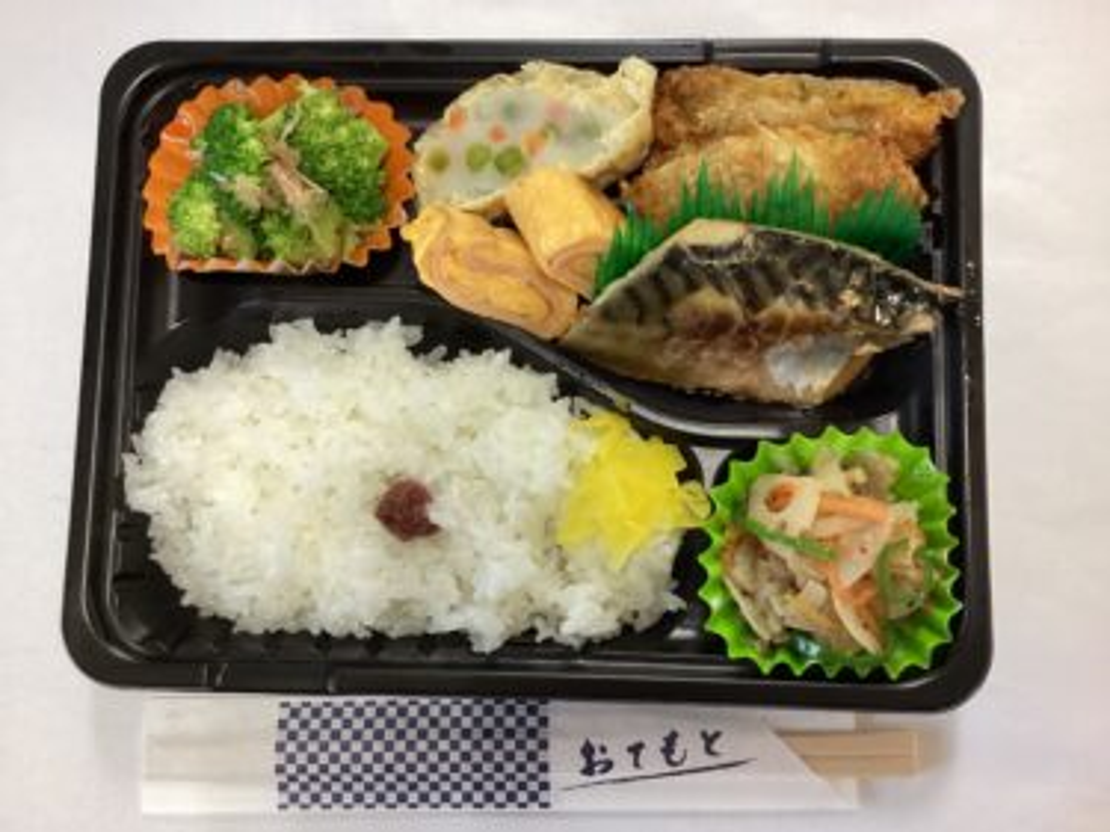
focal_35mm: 31
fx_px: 994
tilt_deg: -83.9
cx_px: 555
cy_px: 416
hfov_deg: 58.4
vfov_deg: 45.4
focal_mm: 3.3
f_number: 2.4
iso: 200
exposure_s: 1/60
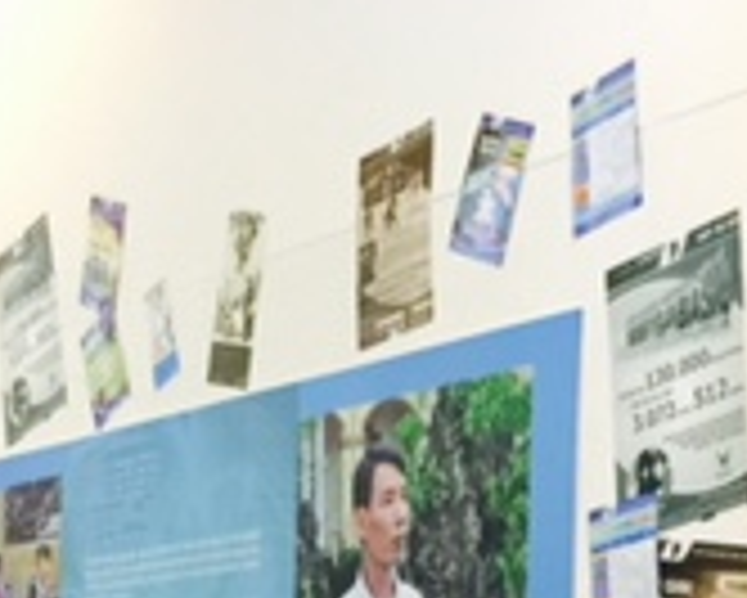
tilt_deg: -4.7
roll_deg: -1.3
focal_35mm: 109
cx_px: 256
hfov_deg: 17.6
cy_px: 1039
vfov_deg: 13.0
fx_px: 2411
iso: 125
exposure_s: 1/15
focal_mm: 4.15
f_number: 2.2
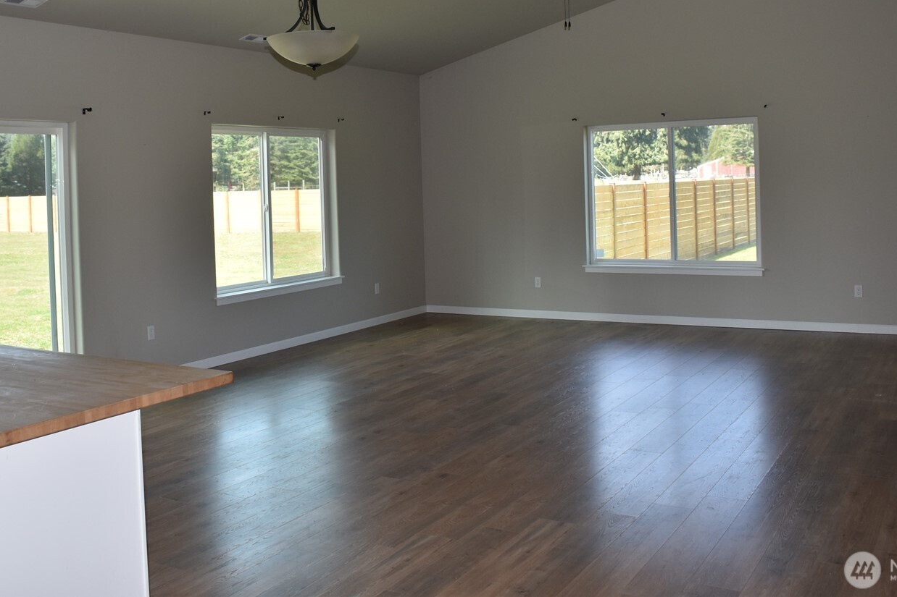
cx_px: 406
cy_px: 189
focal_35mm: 37
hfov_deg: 51.8
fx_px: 922
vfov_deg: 35.5
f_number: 5
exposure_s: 1/200
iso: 320
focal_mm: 18
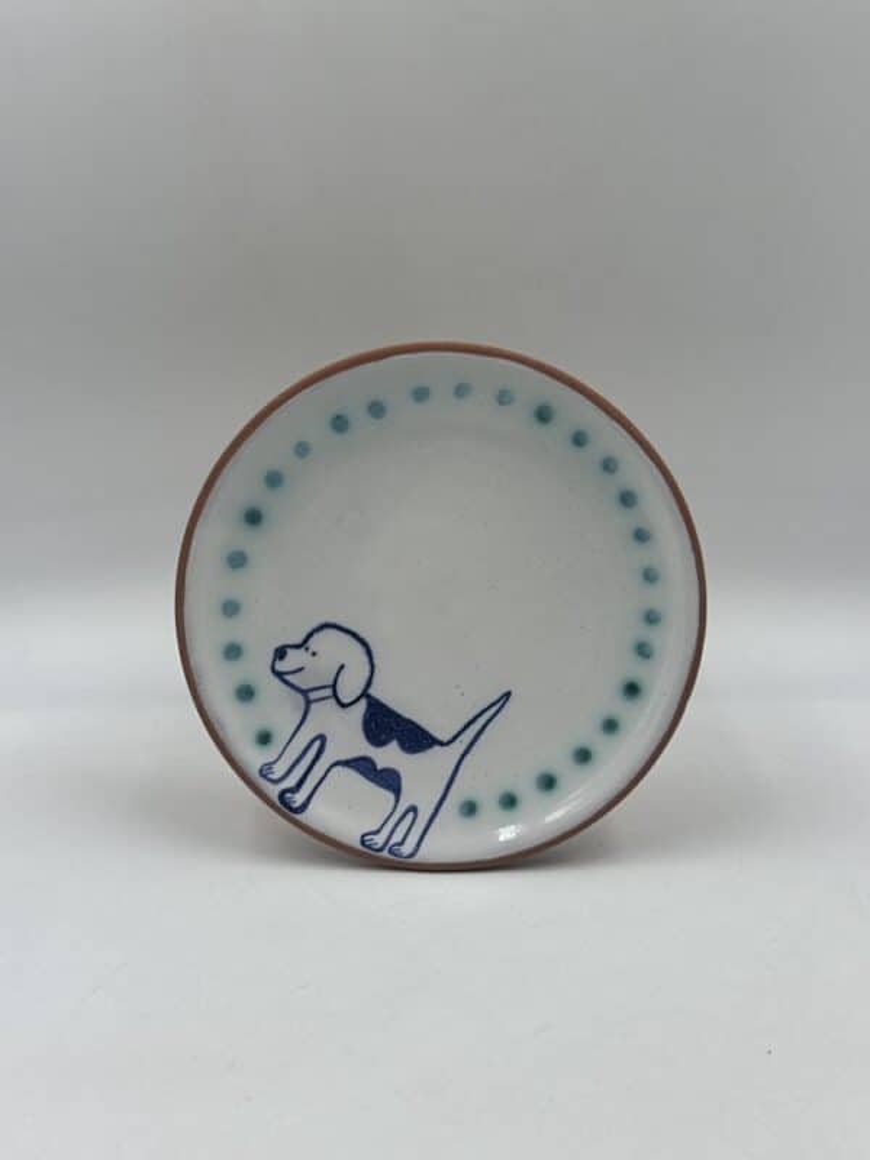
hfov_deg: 30.3
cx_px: 435
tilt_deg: -16.8
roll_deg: -1.1
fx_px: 1609
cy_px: 580
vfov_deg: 39.7
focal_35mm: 48
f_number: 1.78
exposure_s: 1/830
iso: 64
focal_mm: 6.86
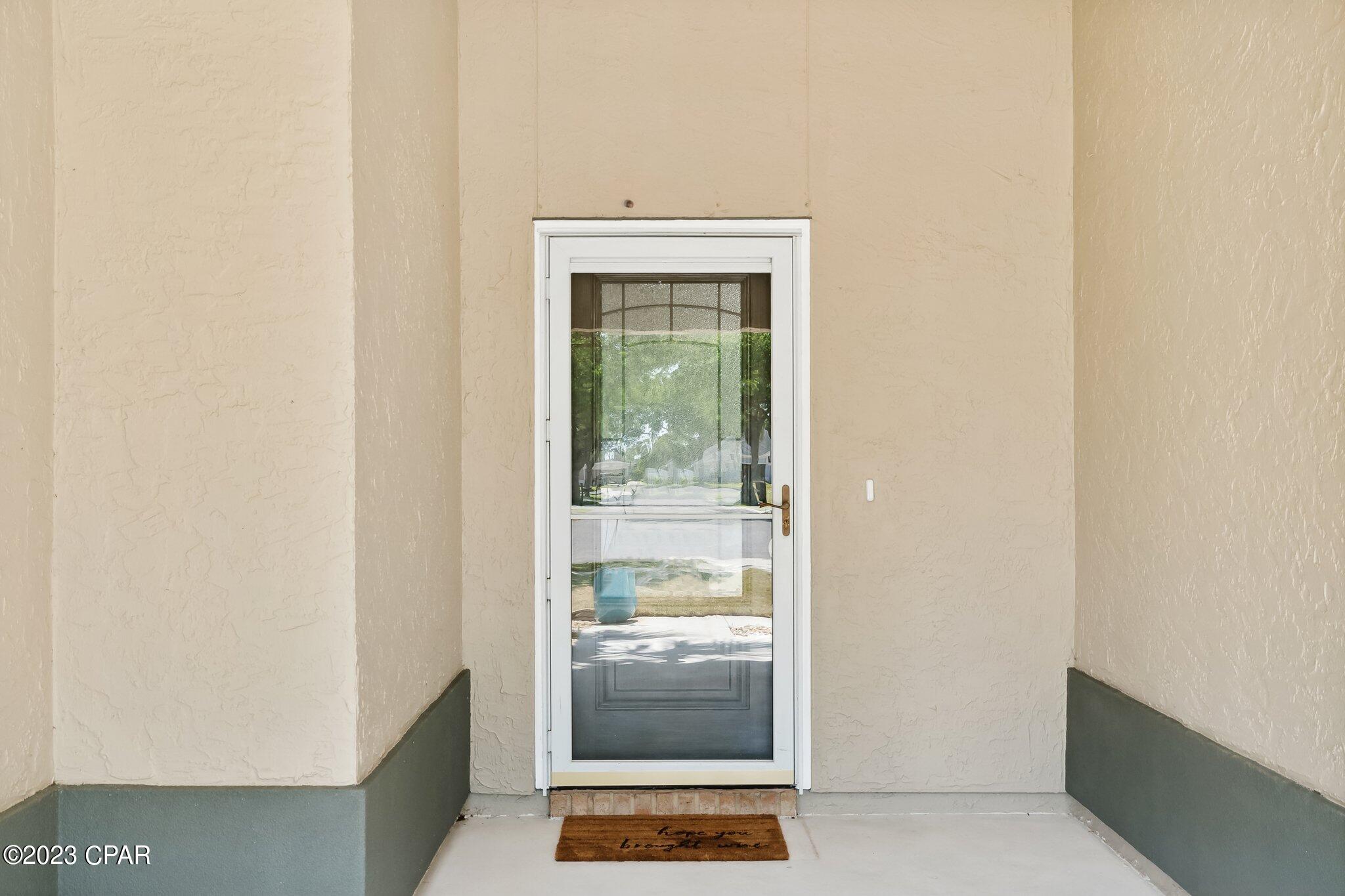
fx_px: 1158
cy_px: 448
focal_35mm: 31
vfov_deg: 42.3
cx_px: 672
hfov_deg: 60.3
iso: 500
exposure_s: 1/50
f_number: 10
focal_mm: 20.9
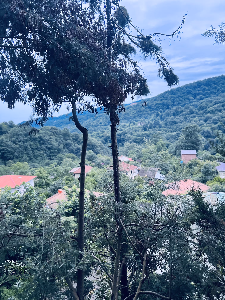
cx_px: 112
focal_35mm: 26
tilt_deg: -9.8
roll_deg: +1.2
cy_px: 150
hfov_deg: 53.1
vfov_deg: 67.3
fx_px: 225
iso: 320
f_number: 1.5
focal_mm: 5.7
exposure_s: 1/50
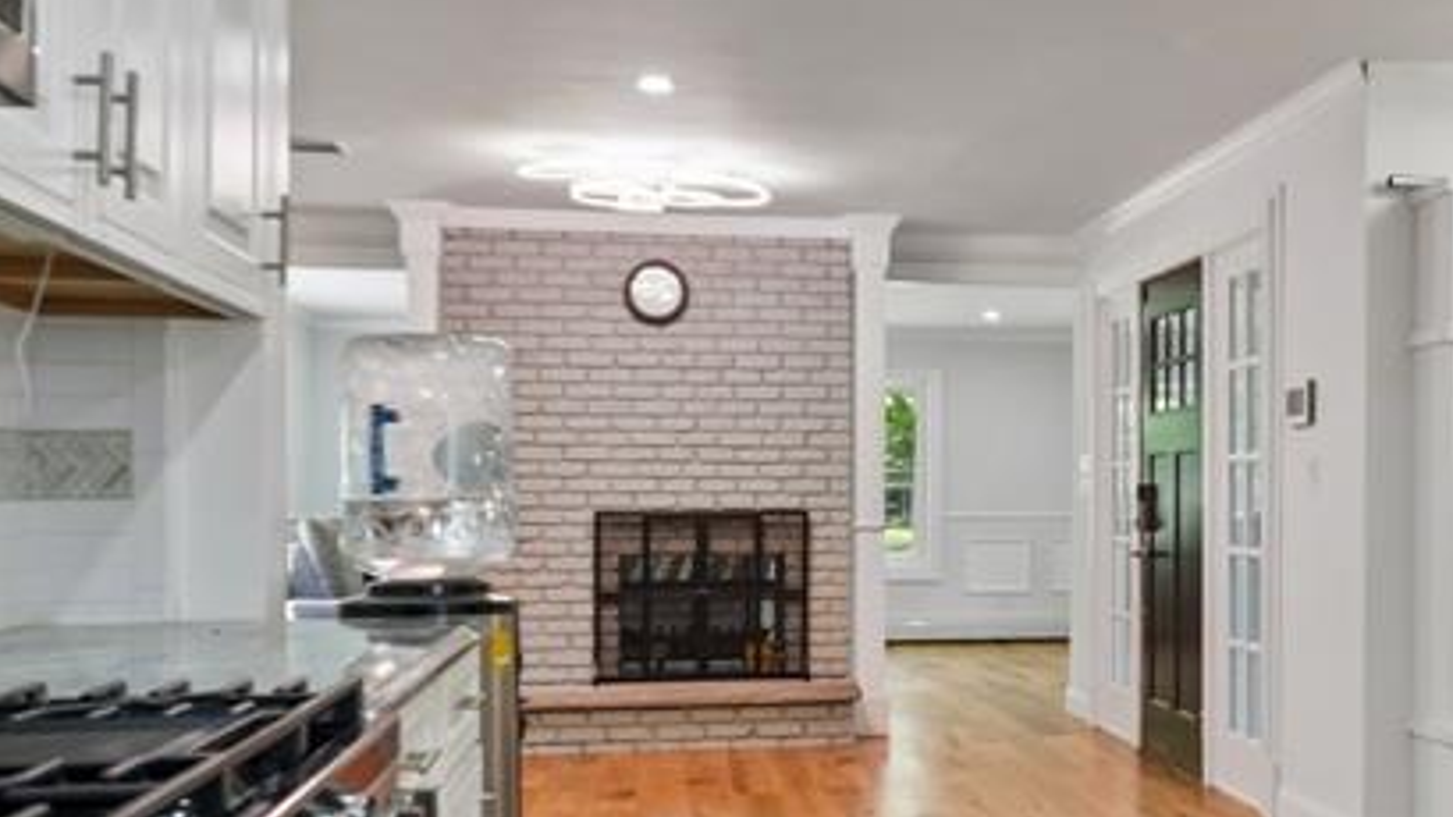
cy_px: 558
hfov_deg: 47.2
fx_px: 1618
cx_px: 1016
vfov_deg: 28.1
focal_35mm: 42
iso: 400
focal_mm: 16
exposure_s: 1/13
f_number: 8
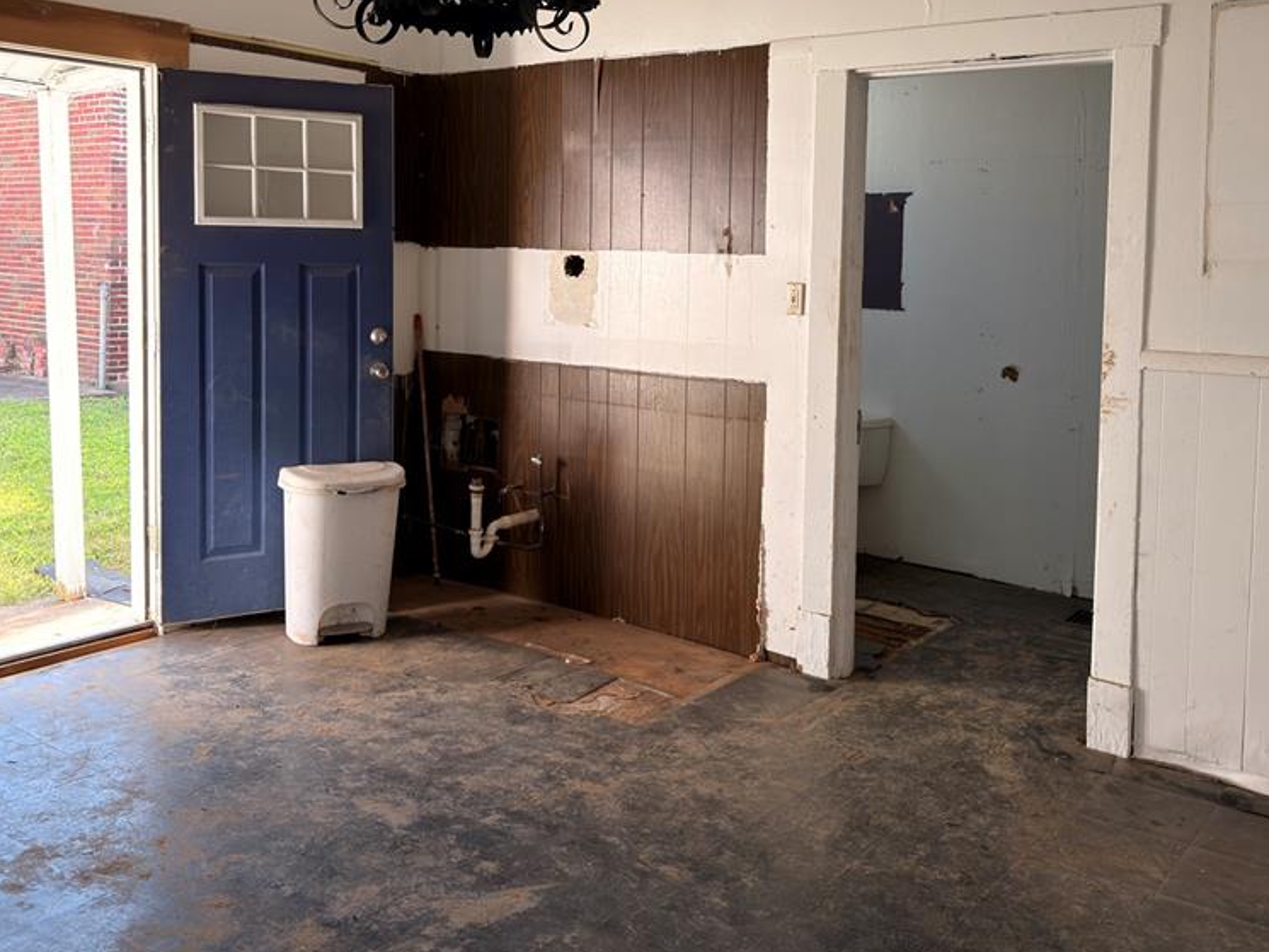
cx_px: 651
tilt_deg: -2.6
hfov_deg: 55.3
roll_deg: -1.1
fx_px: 1210
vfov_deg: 42.3
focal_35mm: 33
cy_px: 308
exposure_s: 1/197
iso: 64
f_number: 1.78
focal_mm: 6.76
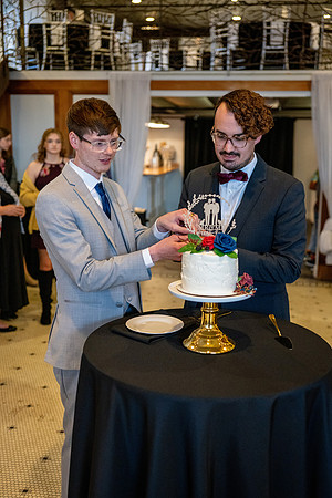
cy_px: 249
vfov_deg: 54.4
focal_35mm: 35
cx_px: 166
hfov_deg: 37.9
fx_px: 484
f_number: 2.8
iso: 5000
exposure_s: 1/200
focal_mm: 35
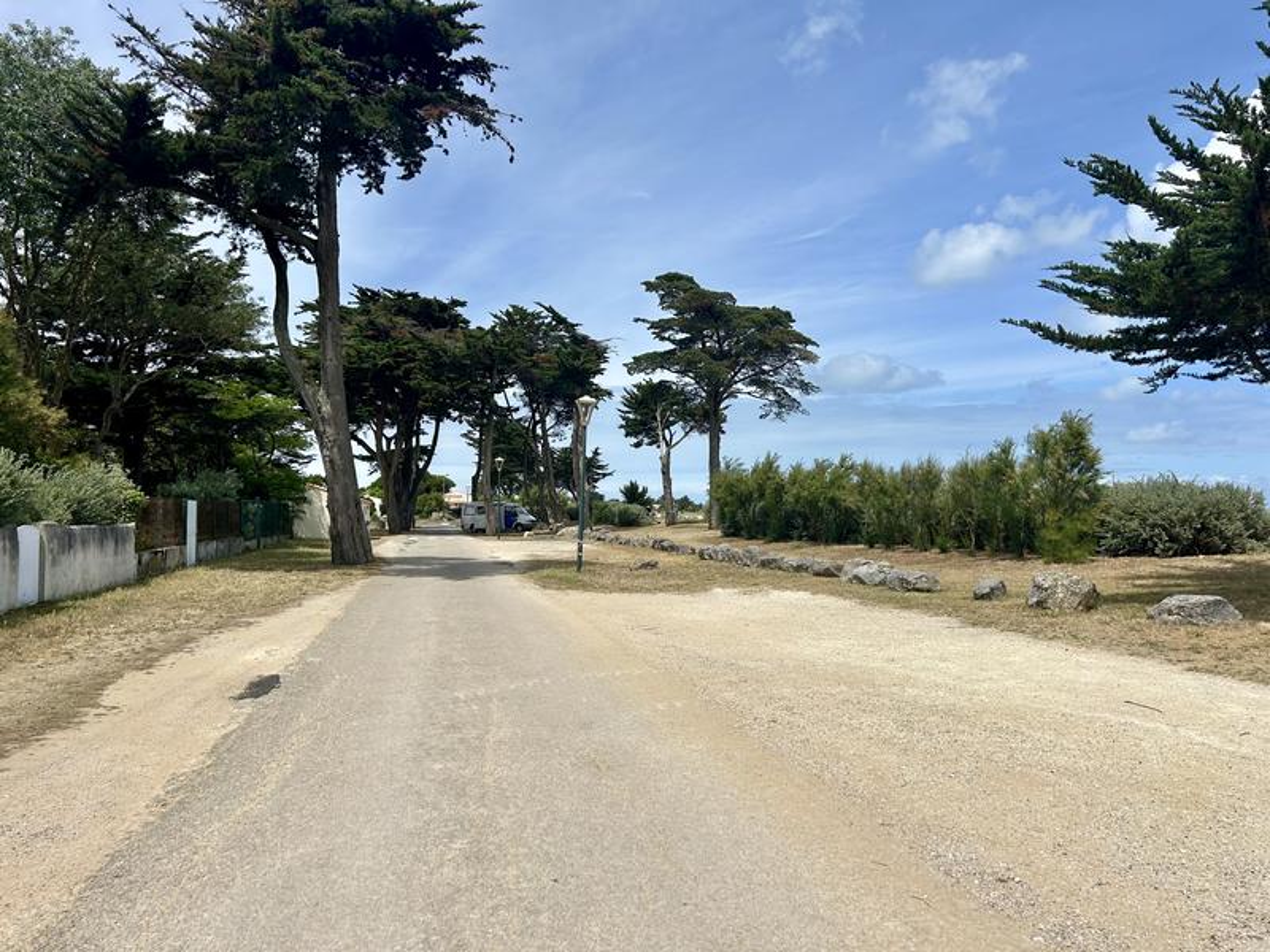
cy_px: 476
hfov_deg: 67.3
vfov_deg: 53.1
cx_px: 635
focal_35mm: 26
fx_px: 954
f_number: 1.5
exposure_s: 1/7463
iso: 50
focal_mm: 5.7
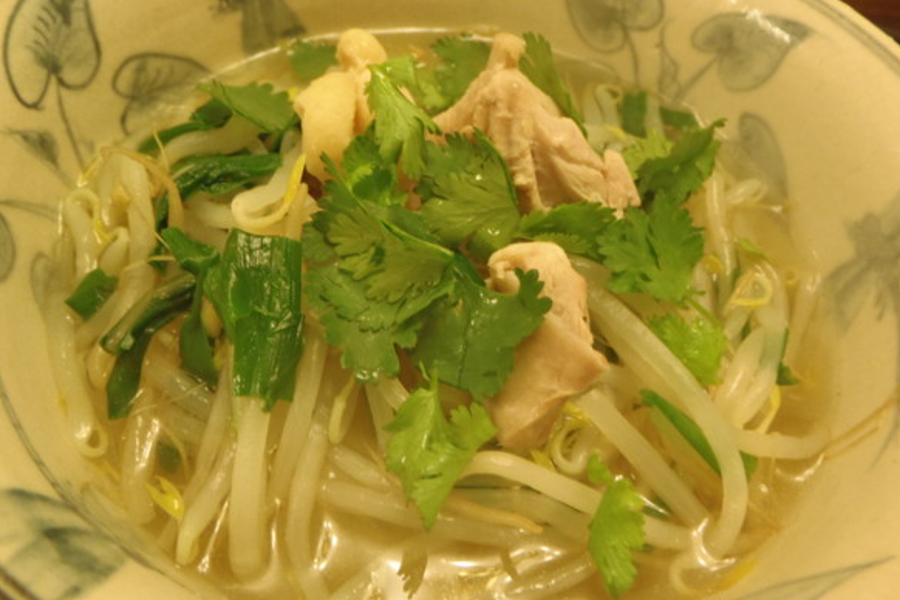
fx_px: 750
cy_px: 295
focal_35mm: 30
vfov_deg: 43.6
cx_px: 462
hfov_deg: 61.9
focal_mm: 5
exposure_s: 1/6
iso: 200
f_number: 3.9
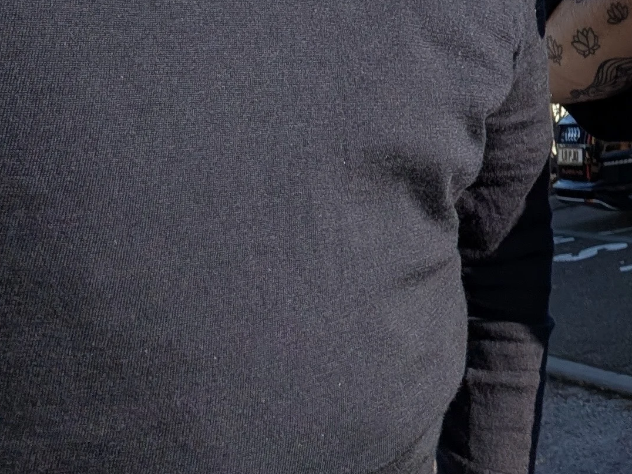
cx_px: 993
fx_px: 1114
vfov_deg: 21.9
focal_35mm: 61
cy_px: -119
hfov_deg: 23.8
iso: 51
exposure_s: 1/1362
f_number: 2.2
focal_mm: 2.71
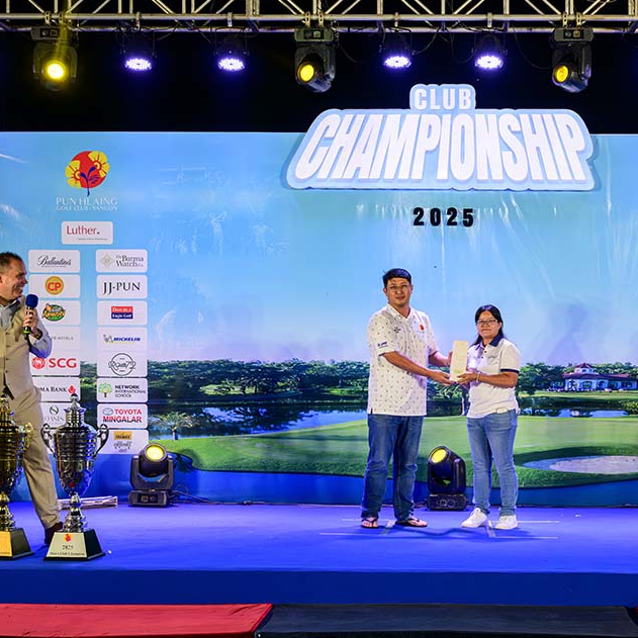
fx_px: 1105
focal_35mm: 53
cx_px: 435
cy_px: 316
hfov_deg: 31.9
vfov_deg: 32.2
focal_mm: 41
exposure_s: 1/200
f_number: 6.3
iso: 1600
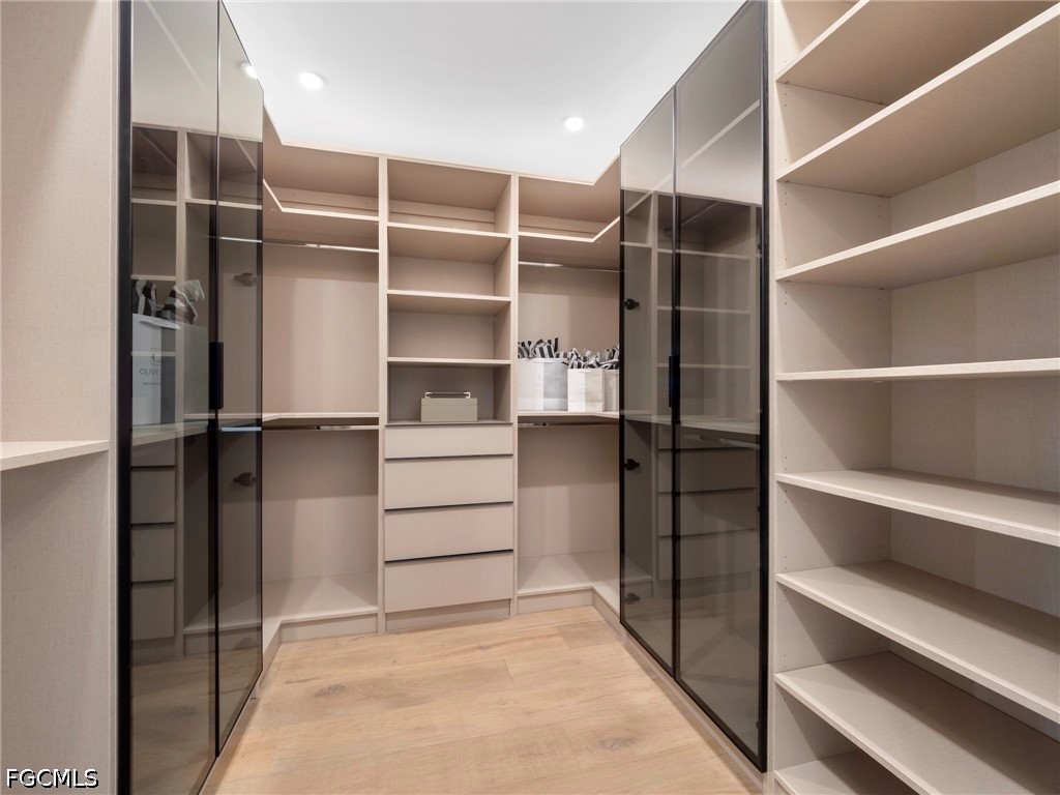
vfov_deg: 85.7
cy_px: 398
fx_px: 429
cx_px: 530
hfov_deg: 102.1
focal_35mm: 14
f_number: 7.1
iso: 200
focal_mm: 7
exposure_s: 1/2
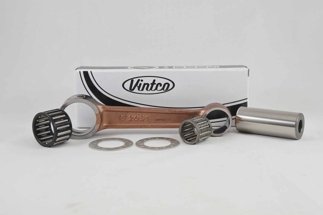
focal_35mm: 51
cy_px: 108
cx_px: 162
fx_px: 458
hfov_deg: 38.9
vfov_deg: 26.5
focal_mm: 18.9
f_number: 4.5
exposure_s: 1/125
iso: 450
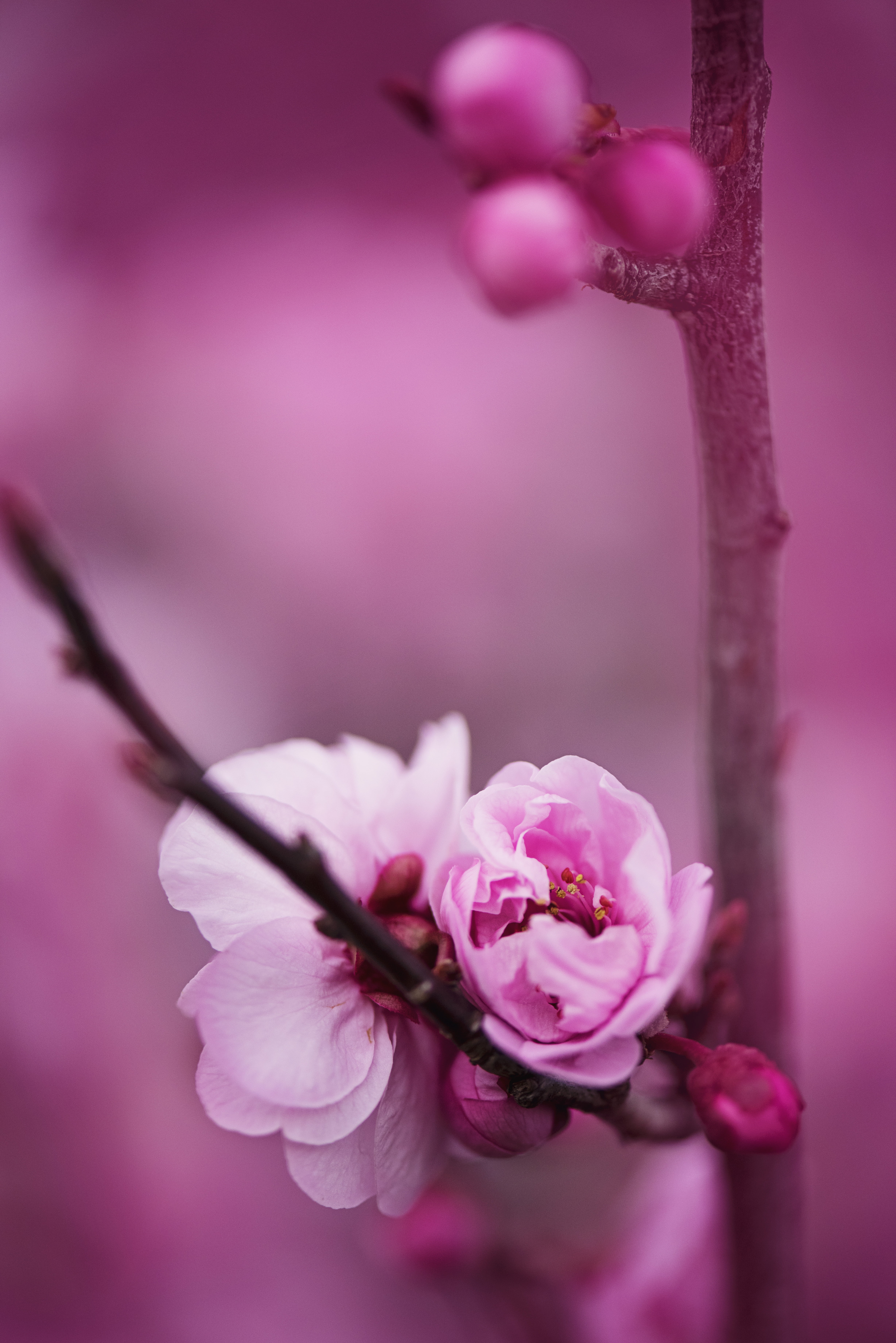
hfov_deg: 13.1
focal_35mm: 105
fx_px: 3917
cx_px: 448
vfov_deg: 19.5
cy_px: 672
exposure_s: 1/1250
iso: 500
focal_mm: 105
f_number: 3.3
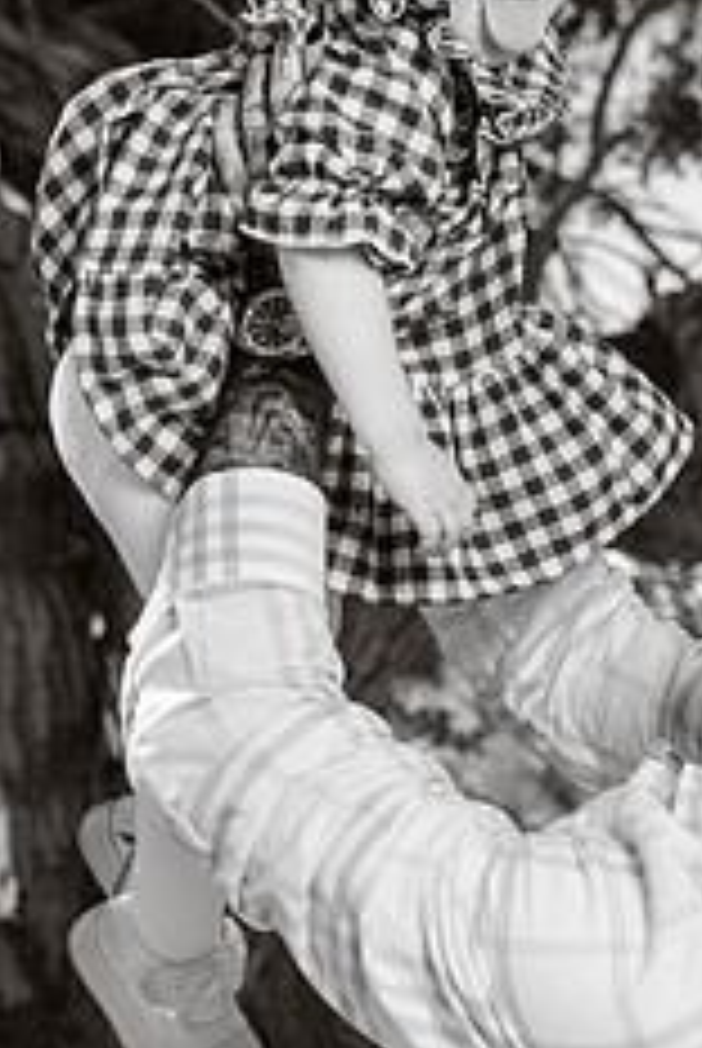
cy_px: 450
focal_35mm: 135
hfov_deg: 10.1
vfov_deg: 15.2
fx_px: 3937
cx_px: 670
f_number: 5.6
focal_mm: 70
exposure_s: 1/250
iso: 125
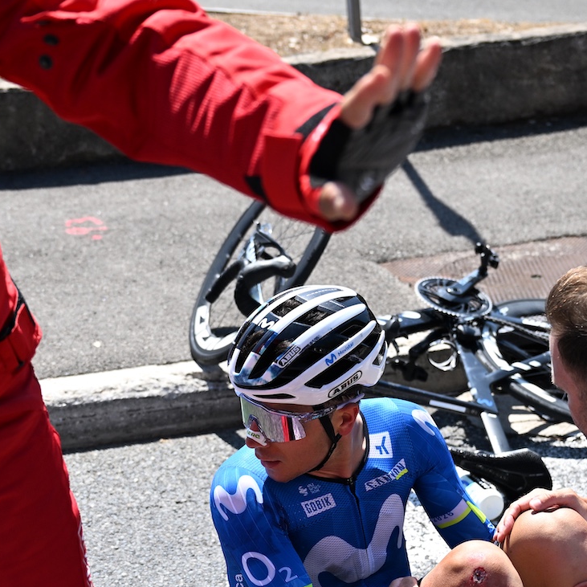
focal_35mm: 80
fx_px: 1538
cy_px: 489
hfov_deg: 21.6
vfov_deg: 21.3
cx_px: 316
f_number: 3.5
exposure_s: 1/2500
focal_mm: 34.5
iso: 250
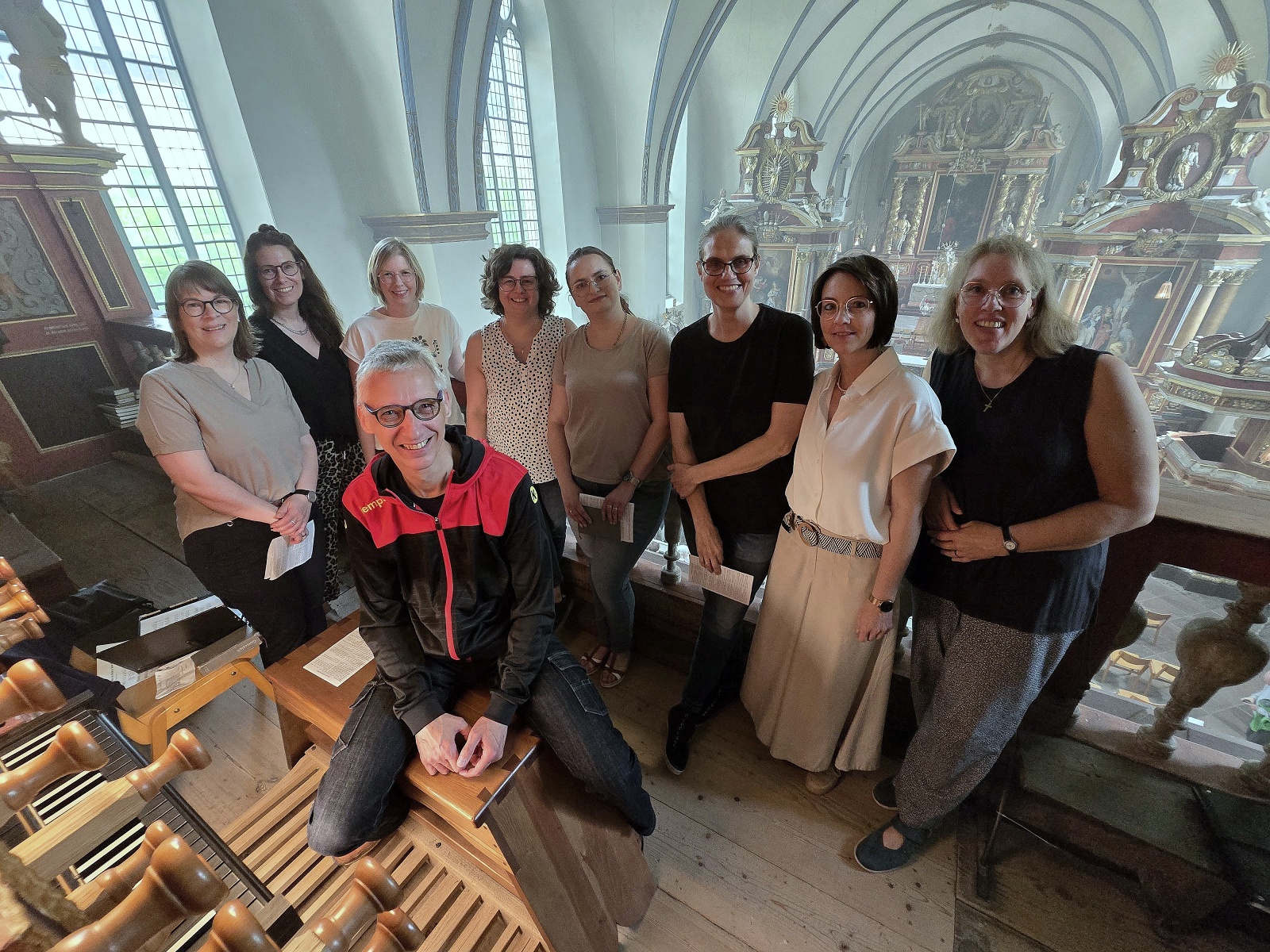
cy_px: 476
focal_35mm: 13
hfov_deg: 106.2
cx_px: 635
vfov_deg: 89.9
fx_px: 477
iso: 640
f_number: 2.2
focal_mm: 2.2
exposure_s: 1/50.3
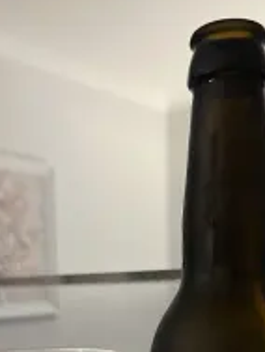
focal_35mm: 55
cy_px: 359
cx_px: 153
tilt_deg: -7.8
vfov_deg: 31.9
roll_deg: +2.4
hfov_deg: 26.6
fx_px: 561
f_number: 1.6
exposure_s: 1/25
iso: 800
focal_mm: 5.1
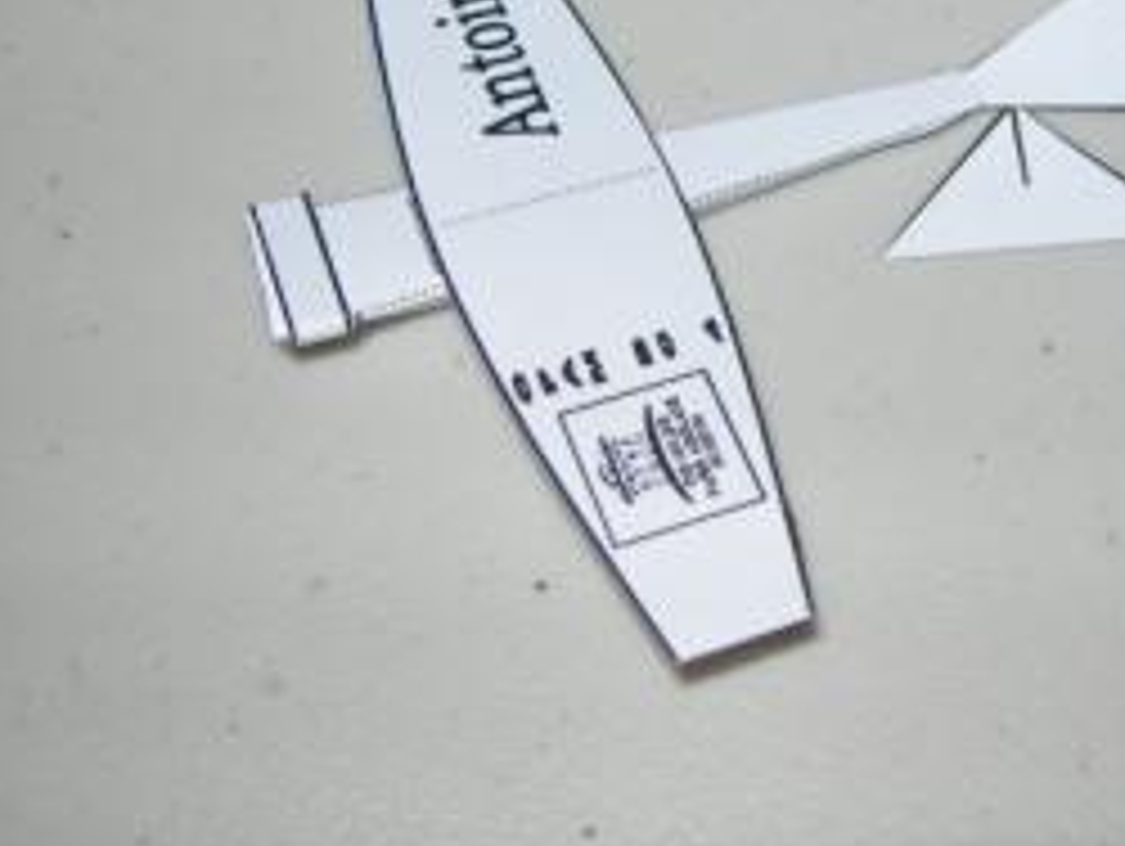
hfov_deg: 28.1
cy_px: 238
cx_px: 855
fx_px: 2212
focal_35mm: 68
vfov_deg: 21.5
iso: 50
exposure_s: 1/60.1
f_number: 2.8
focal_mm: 7.8
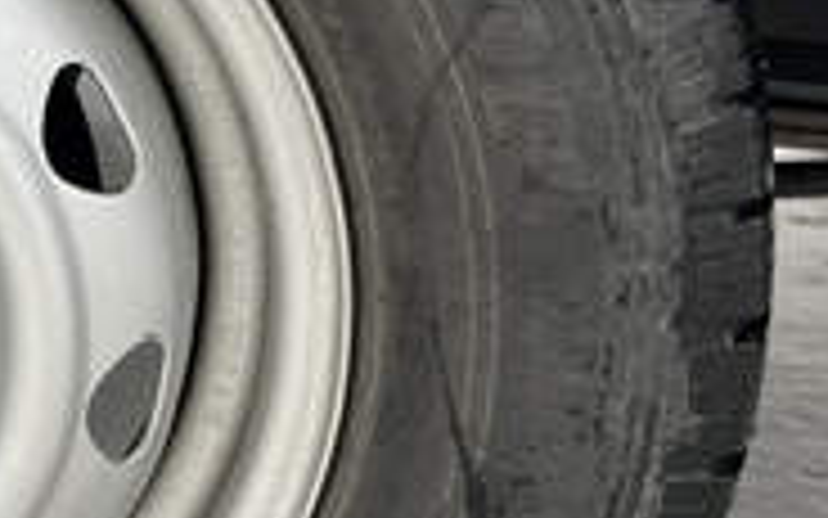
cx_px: -342
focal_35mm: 96
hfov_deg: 19.4
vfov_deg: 13.6
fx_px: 2166
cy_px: 158
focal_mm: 5.1
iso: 100
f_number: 1.6
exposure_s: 1/100
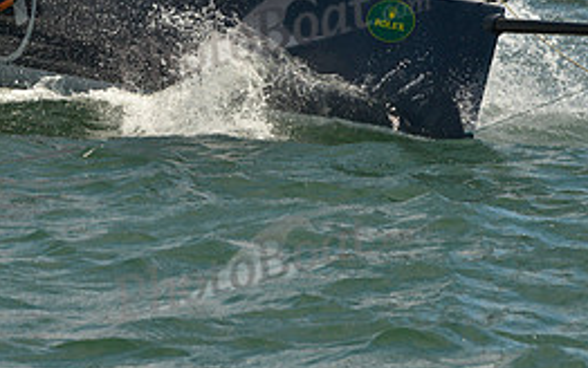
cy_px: -50
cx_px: 0
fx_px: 3254
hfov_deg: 10.2
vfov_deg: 6.4
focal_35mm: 203
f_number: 8
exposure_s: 1/1600
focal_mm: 90
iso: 280
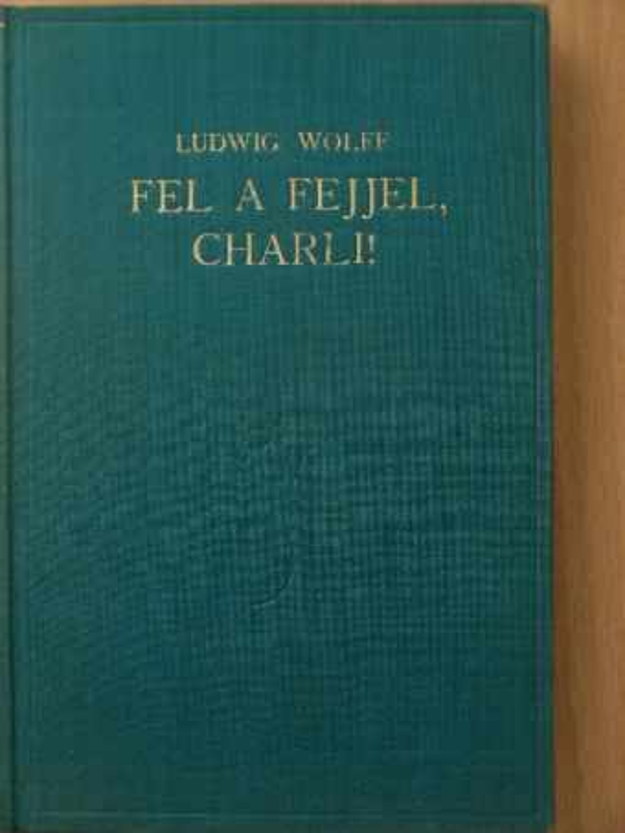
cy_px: 416
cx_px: 312
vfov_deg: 22.5
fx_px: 2093
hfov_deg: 17.0
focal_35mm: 87
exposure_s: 1/12.6
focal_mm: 14.6
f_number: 3.5
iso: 100
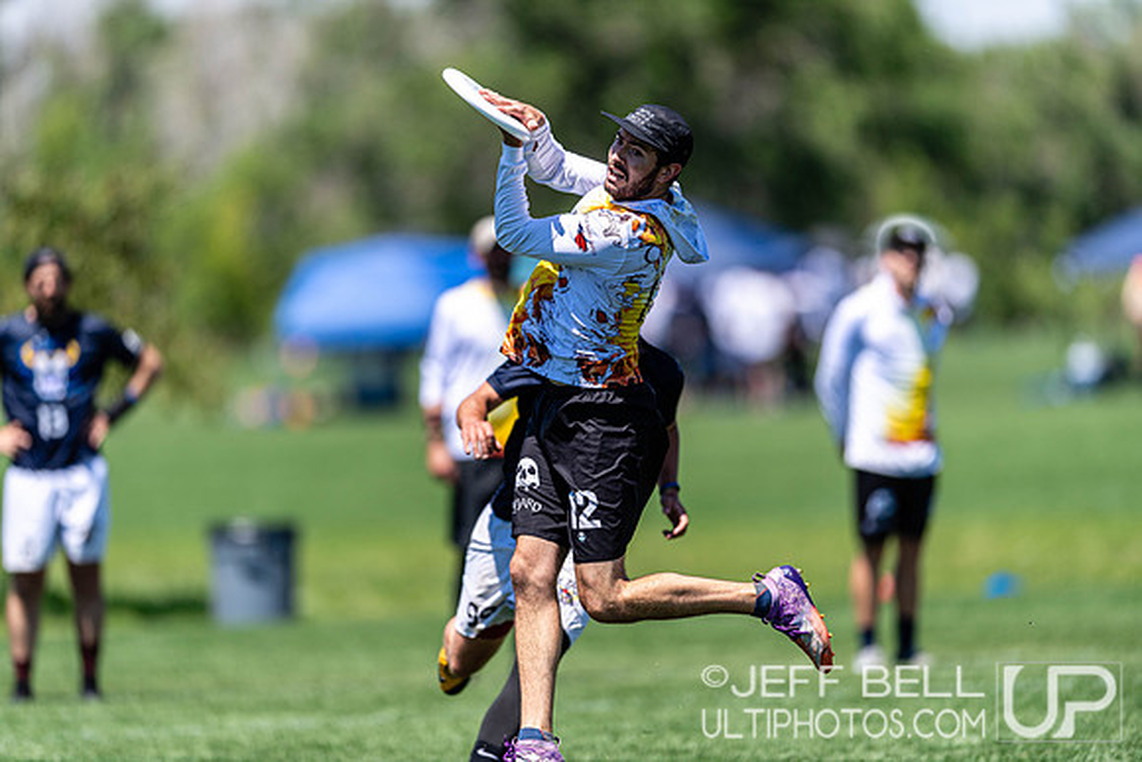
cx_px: 571
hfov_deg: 5.2
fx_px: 12691
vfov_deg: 3.4
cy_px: 381
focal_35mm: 400
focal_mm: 400
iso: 100
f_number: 2.8
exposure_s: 1/2000
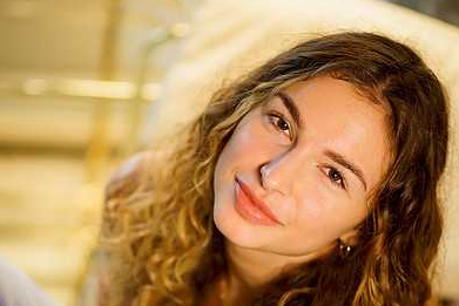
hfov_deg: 16.3
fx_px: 1607
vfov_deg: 10.9
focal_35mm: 126
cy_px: 210
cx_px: 207
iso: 320
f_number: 1.8
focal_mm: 85
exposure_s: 1/200
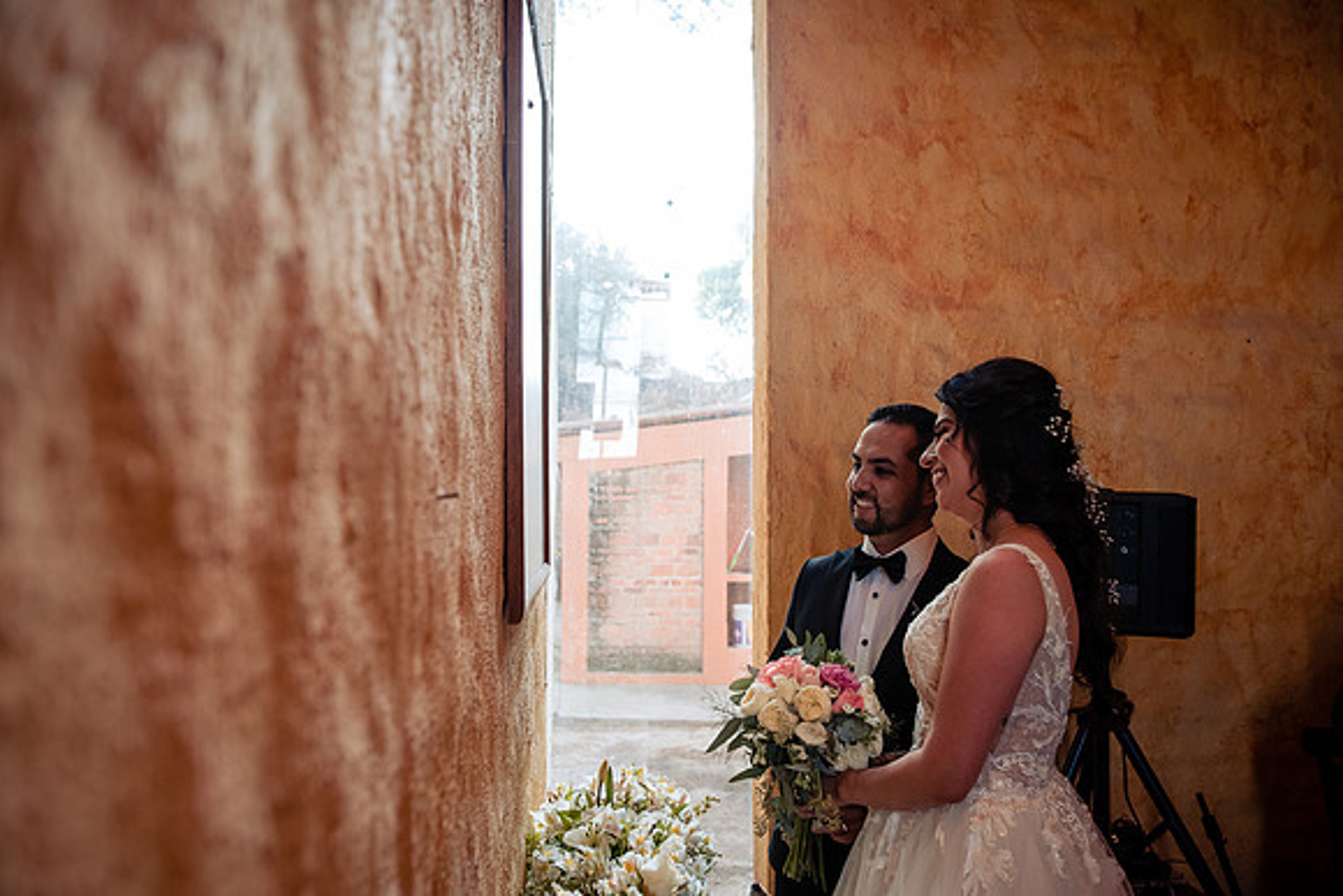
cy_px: 448
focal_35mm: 24
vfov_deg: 53.2
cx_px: 672
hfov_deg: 73.7
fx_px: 896
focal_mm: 24
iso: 1250
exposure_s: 1/320
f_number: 3.5
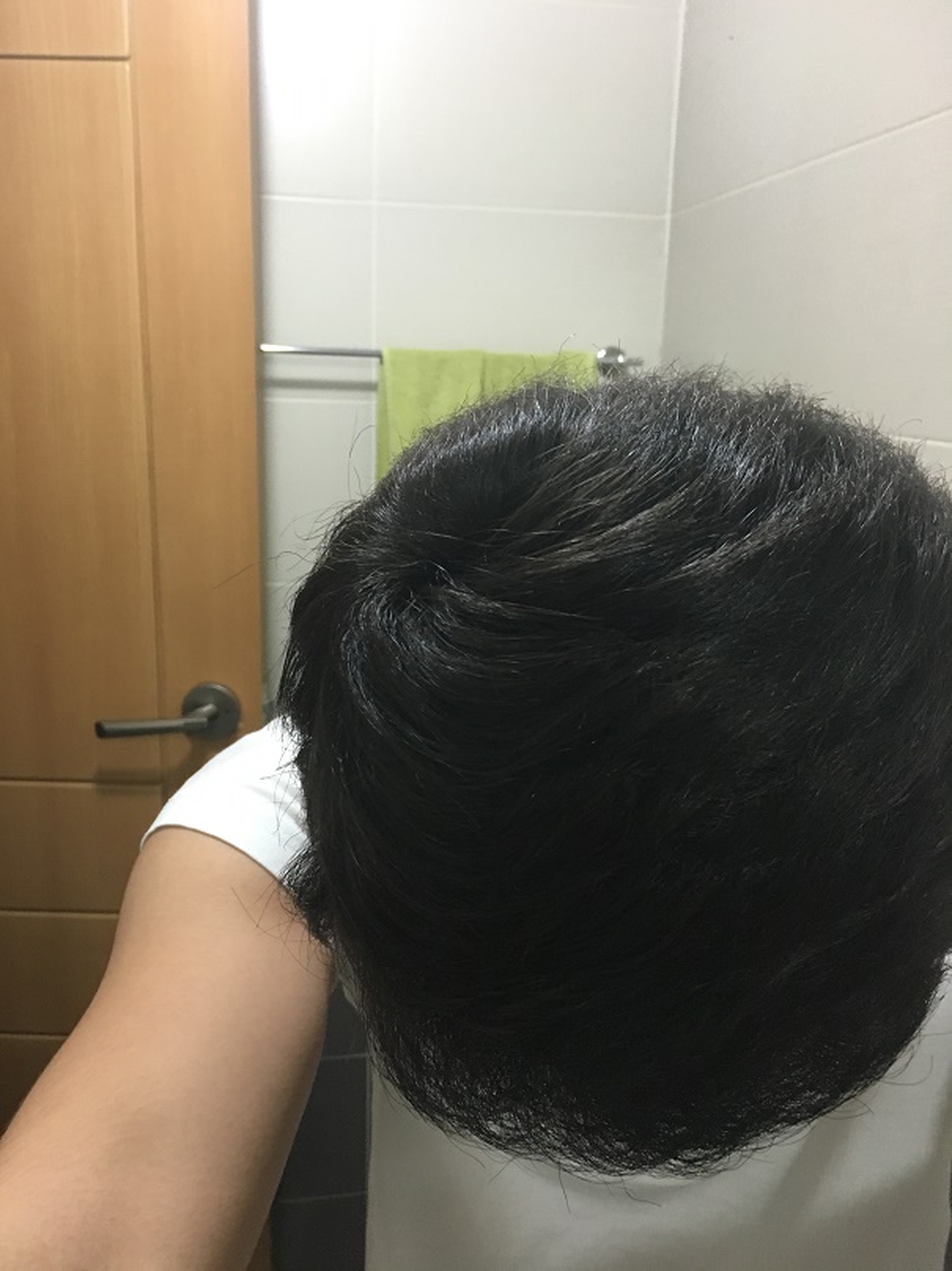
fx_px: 1064
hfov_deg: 48.2
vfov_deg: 61.7
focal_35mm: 29
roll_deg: -2.7
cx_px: 476
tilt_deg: -14.3
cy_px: 636
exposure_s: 1/30
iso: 125
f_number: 2.2
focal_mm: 4.15
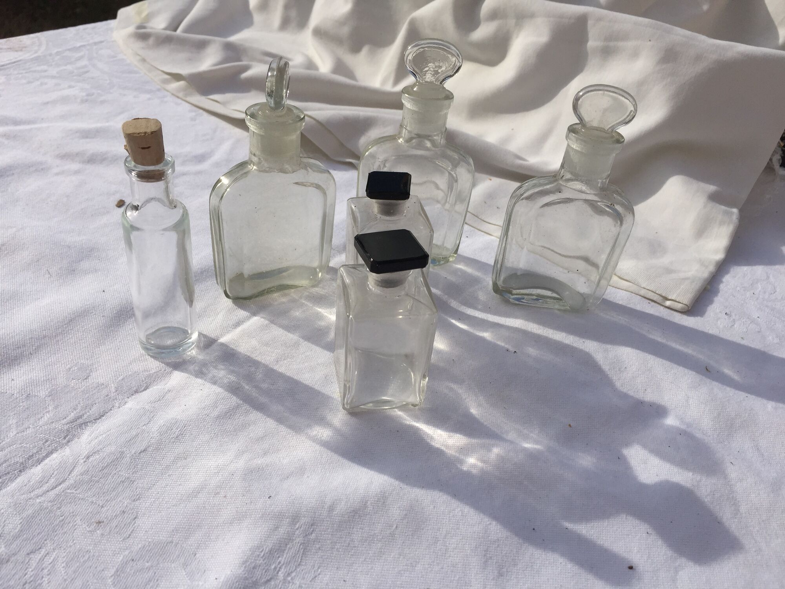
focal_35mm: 29
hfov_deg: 61.7
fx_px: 658
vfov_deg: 48.2
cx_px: 392
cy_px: 294
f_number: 2.2
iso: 32
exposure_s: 1/3968
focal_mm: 4.15
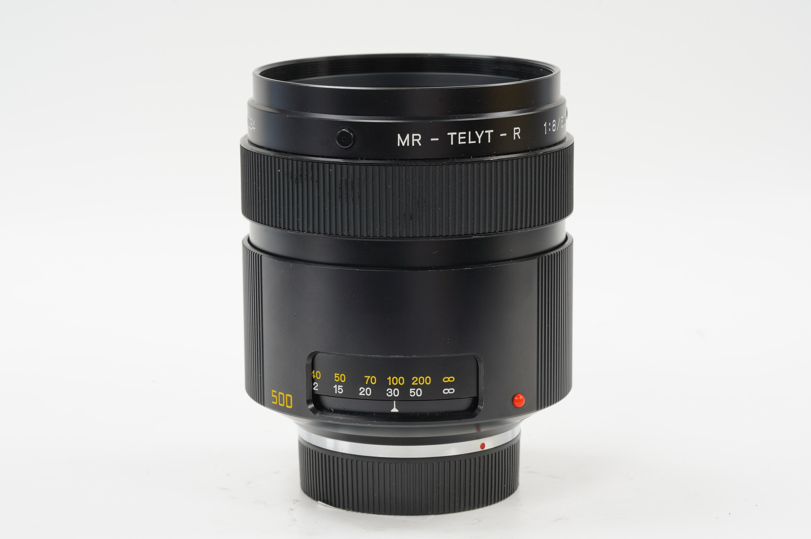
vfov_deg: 15.2
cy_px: 270
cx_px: 406
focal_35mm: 90
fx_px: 2026
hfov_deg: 22.6
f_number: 14
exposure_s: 1/1.25
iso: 200
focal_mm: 90
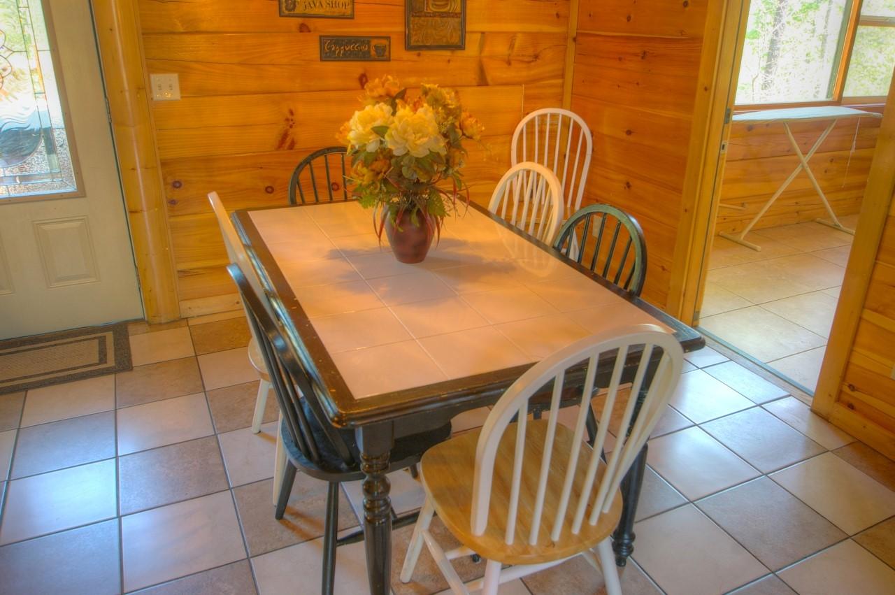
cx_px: 448
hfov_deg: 67.4
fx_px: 671
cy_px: 298
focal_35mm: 27
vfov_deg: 47.8
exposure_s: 1/6
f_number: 8
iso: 200
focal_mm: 18
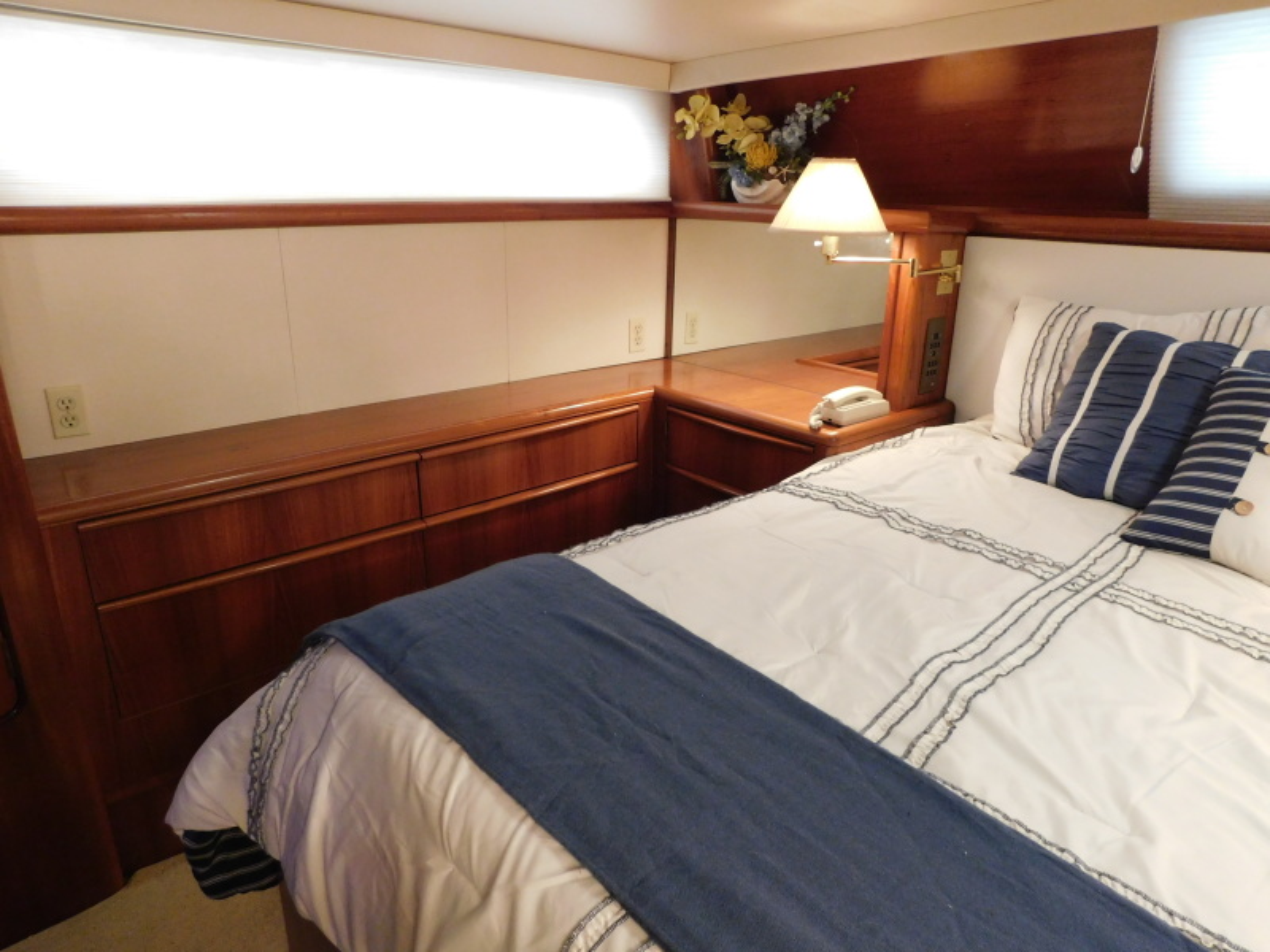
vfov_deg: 58.9
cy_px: 476
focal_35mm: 23
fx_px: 844
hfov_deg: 73.9
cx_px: 635
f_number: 3
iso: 400
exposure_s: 1/13
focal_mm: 4
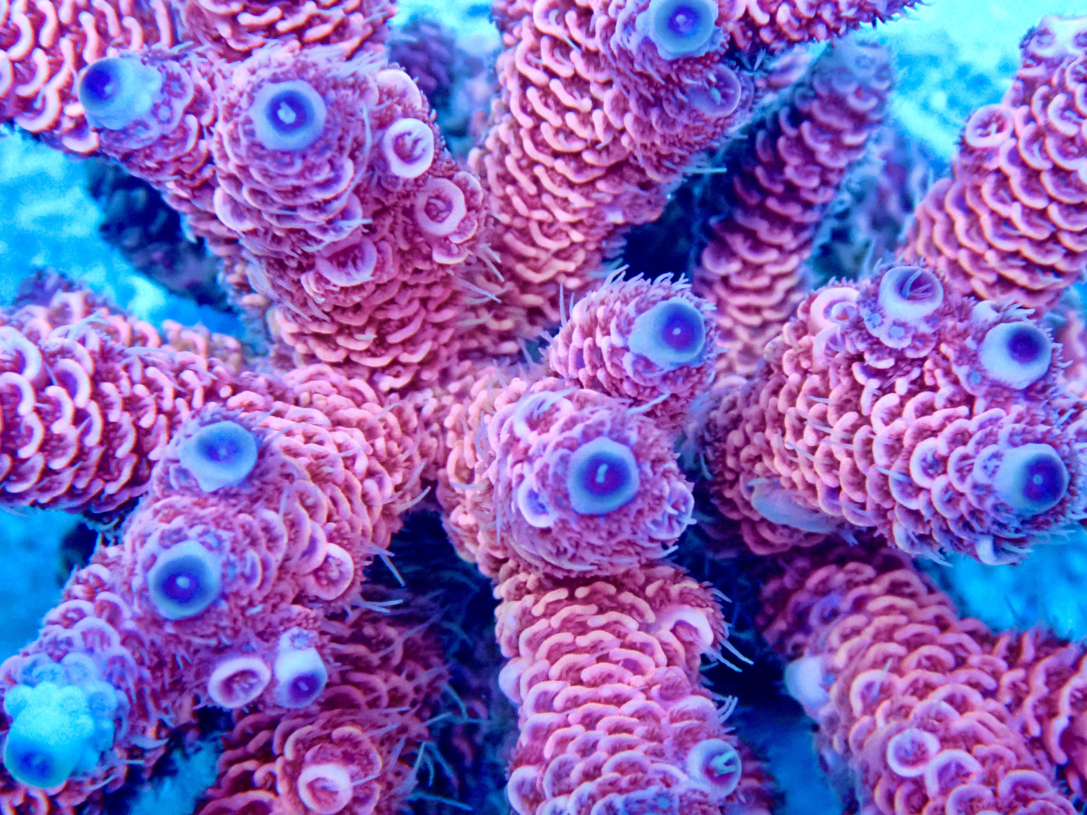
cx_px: 544
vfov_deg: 14.8
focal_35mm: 100
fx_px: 3140
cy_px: 408
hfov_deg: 19.6
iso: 1600
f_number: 6.3
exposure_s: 1/125
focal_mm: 18
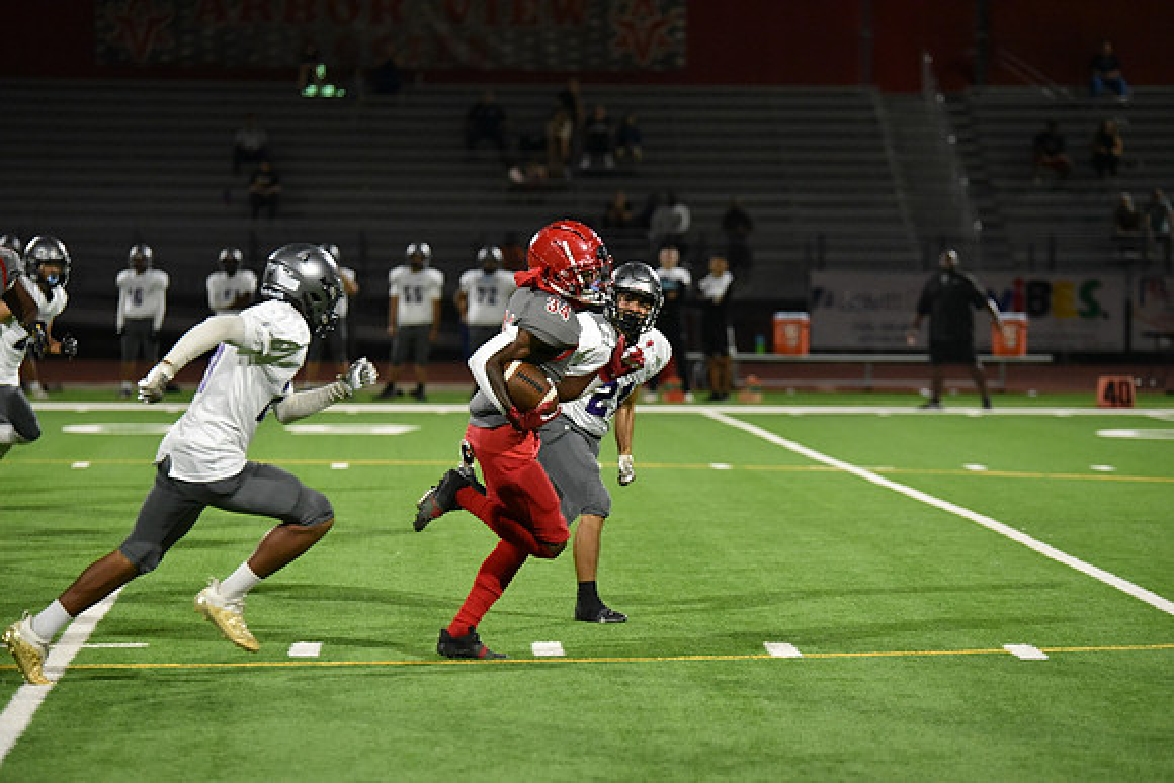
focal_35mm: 160
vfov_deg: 8.6
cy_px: 392
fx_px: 5219
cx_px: 587
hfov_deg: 12.8
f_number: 2.8
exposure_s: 1/1000
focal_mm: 160
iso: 7200
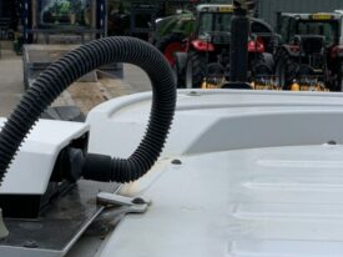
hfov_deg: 18.2
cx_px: 160
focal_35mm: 108
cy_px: 212
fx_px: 1070
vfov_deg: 13.6
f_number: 1.8
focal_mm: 3
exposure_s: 1/1035
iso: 16
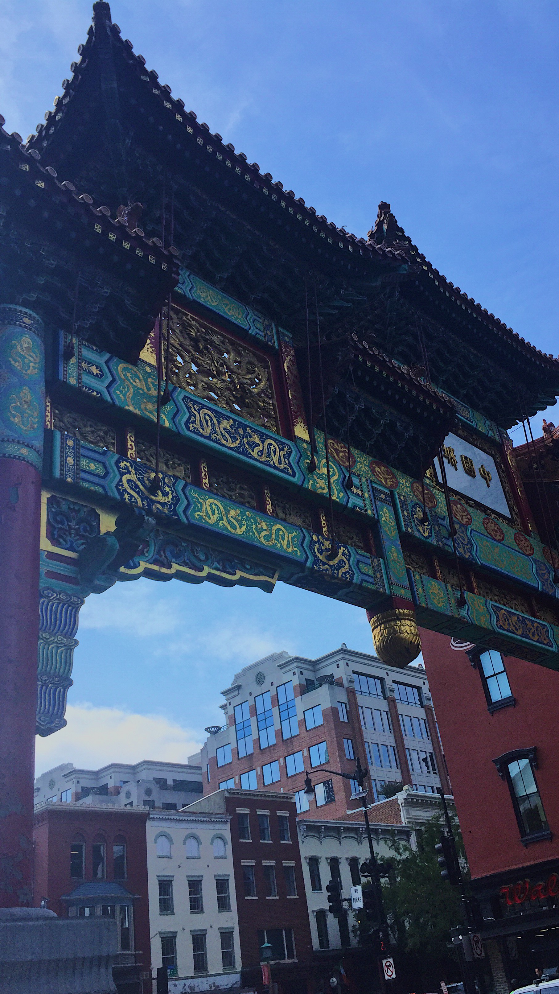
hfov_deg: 36.7
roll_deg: +8.7
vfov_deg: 61.0
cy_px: 497
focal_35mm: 32
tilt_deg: +29.8
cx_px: 294
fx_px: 843
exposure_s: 1/1582
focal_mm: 4.15
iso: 32
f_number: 2.2
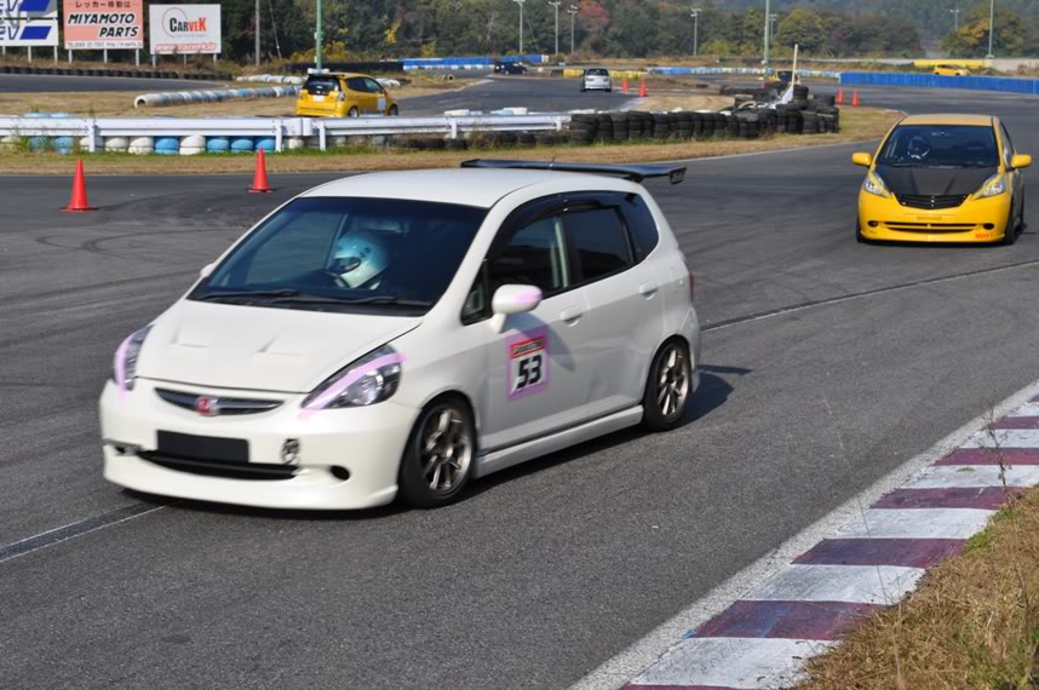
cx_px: 520
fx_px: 2378
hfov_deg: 24.6
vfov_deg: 16.5
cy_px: 345
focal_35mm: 82
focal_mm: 55
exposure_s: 1/400
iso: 200
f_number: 10
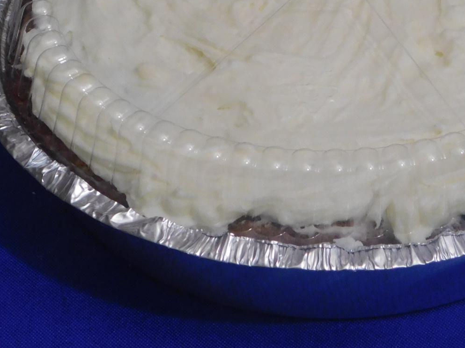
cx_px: 352
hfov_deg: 19.0
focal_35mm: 103
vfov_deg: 14.2
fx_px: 1383
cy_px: 28
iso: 400
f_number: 3.7
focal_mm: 8
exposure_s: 1/10
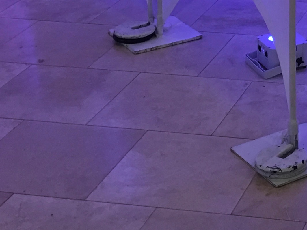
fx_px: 975
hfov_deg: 16.8
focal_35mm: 110
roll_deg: -1.8
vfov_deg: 12.2
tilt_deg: -6.6
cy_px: -196
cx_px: 402
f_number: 2.2
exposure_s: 1/15
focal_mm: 4.15
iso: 40
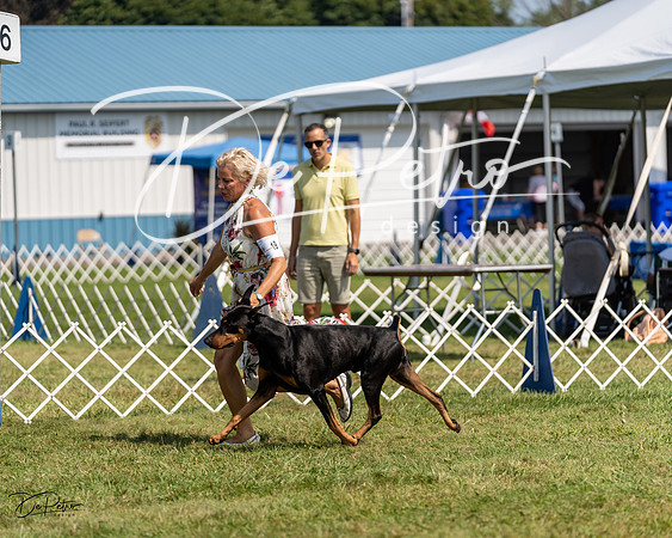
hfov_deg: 13.3
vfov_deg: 10.6
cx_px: 336
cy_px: 269
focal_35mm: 145
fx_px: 2888
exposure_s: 1/3200
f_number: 2.8
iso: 200
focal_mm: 129
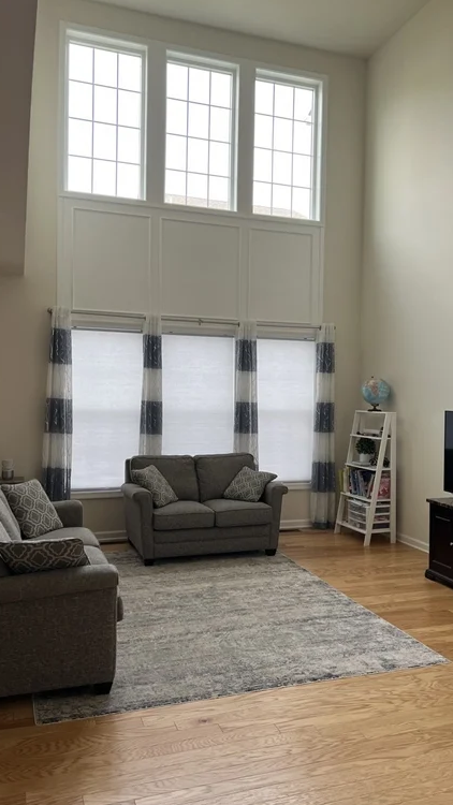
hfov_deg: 40.2
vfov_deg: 66.1
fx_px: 619
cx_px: 234
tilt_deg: -0.1
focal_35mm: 29
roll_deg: -0.9
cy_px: 399
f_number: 1.5
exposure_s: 1/121
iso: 50
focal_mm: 5.7
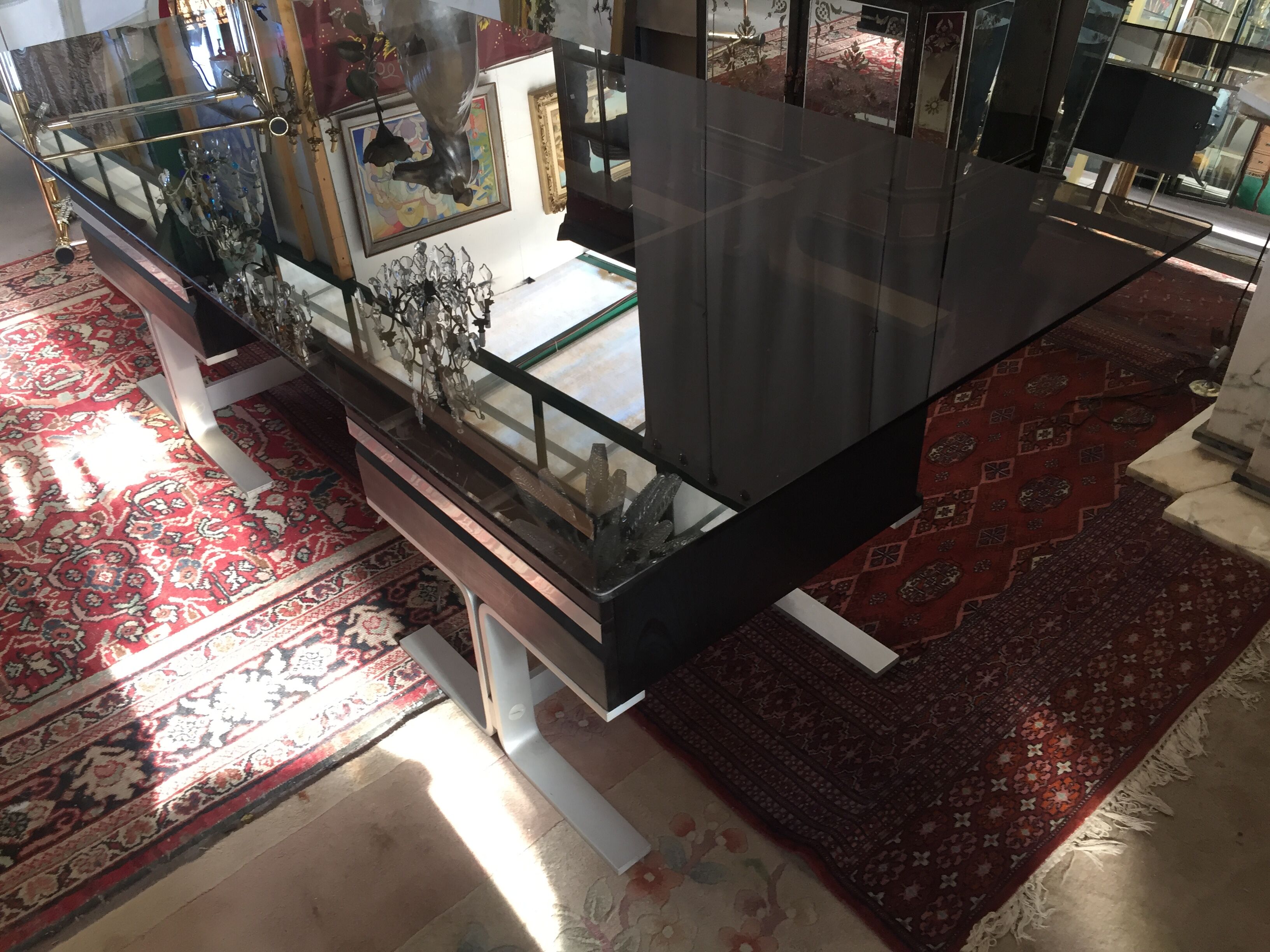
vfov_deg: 48.2
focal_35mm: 29
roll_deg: +2.2
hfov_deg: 61.7
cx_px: 635
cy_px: 476
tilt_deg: -36.2
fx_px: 1064
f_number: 2.2
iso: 40
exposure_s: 1/33
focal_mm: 4.15
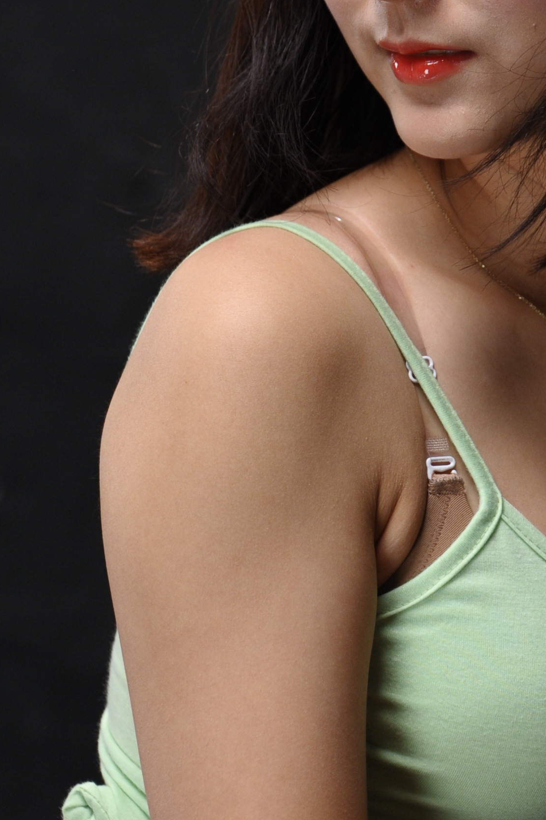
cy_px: 296
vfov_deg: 5.8
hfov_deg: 3.9
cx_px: 389
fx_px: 8084
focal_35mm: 355
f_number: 4.5
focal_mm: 140
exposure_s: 1/160
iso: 800
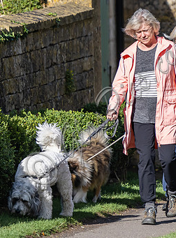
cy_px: 69
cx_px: -136
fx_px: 5126
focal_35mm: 749
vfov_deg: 2.7
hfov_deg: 2.0
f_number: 2.8
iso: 400
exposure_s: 1/4000
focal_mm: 200
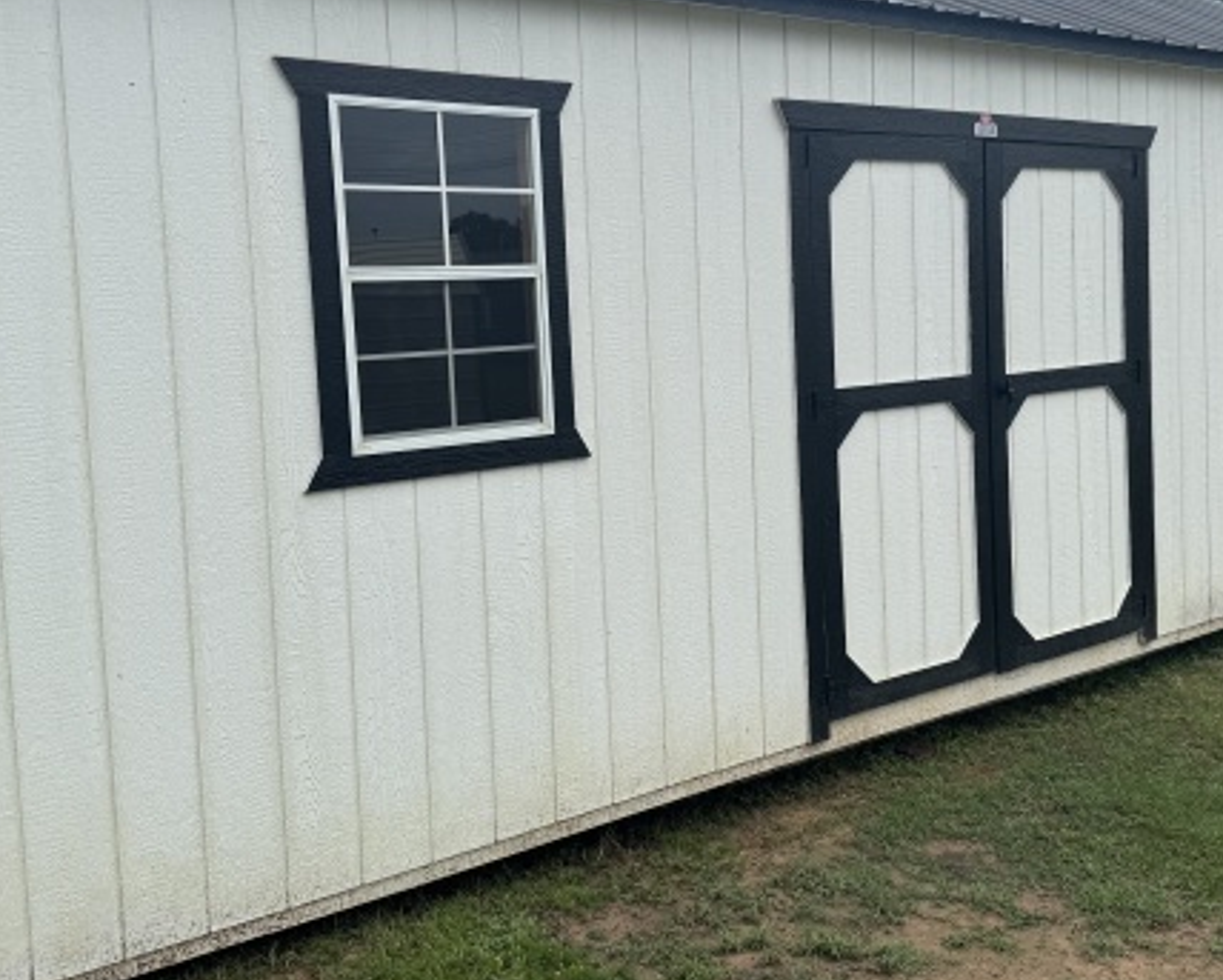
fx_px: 1268
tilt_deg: -5.0
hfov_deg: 51.5
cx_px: 617
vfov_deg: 42.1
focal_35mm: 35
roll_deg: +2.6
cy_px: 400
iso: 80
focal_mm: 6.76
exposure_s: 1/4608
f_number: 1.78
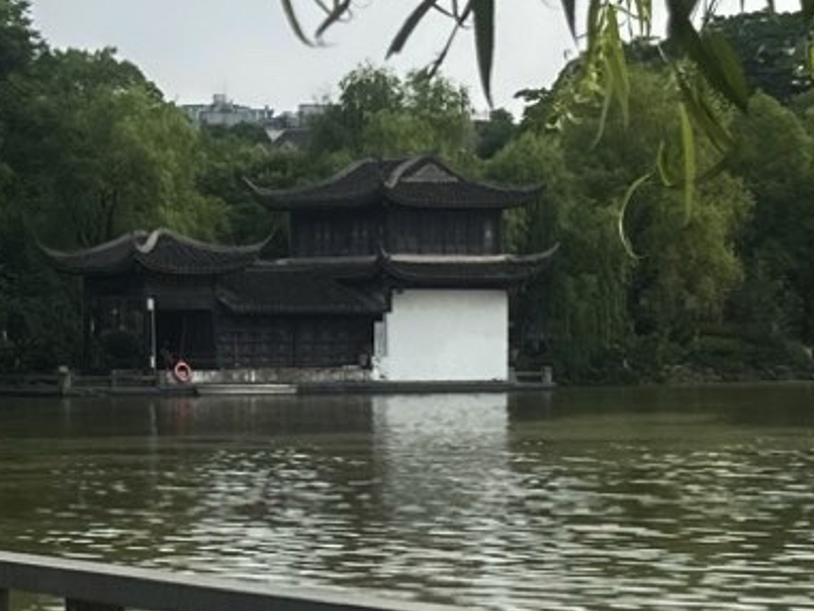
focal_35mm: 129
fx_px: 3034
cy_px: 367
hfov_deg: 14.9
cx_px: -96
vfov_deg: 11.5
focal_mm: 6.86
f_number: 1.78
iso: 80
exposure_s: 1/3597
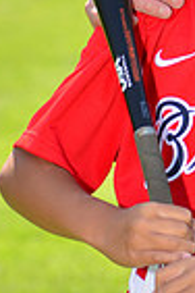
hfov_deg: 2.5
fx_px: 4509
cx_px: 354
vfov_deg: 3.7
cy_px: -135
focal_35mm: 555
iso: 200
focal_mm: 135
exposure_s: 1/250
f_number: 8
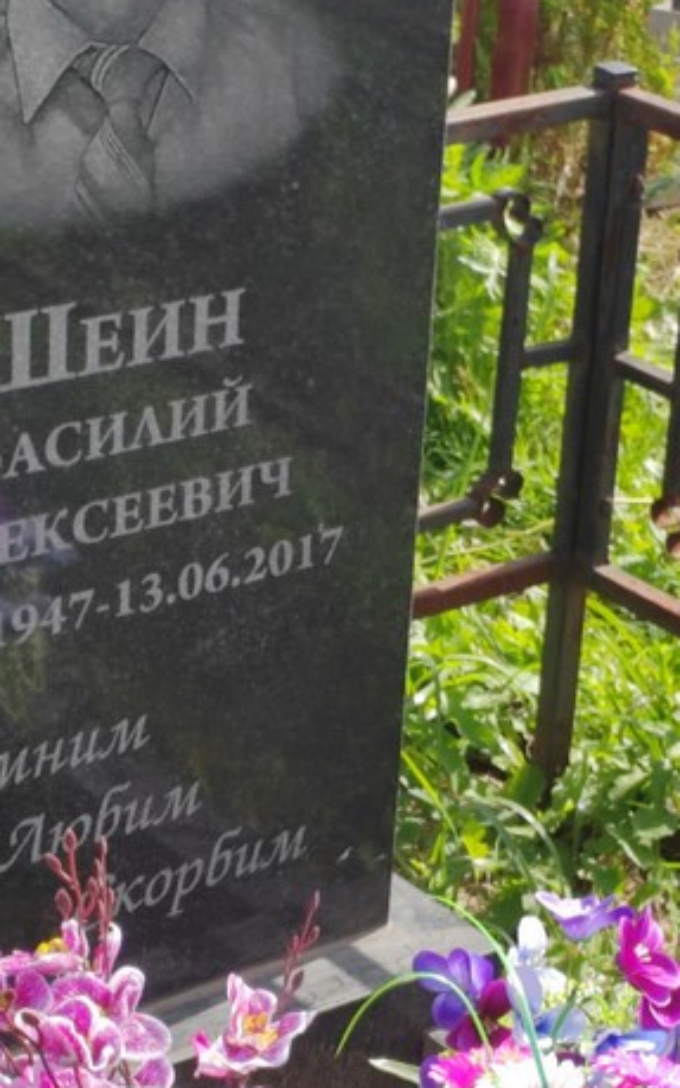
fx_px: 3231
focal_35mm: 109
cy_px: 685
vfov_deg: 19.1
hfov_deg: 12.0
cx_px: 317
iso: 100
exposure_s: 1/710
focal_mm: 5.52
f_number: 1.9
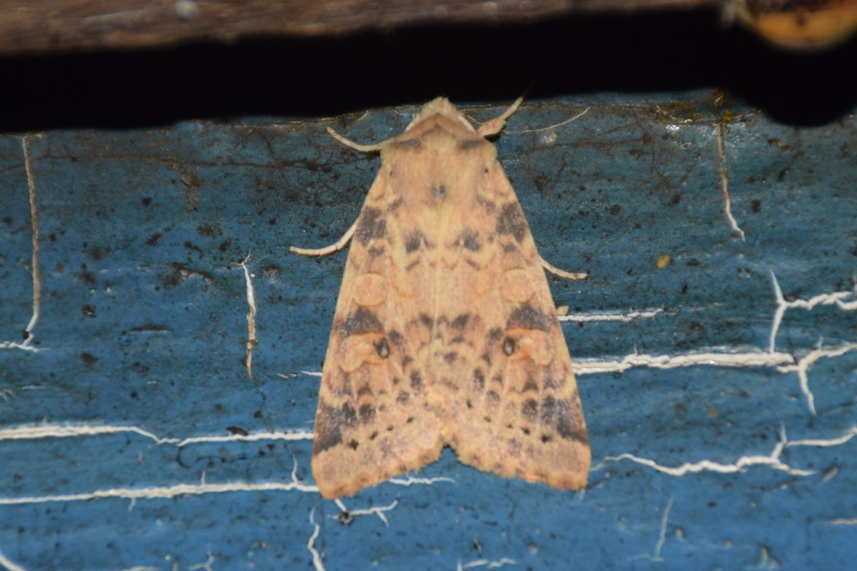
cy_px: 286
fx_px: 4997
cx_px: 428
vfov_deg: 6.5
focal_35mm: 210
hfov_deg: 9.8
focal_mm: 140
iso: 320
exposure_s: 1/60
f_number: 5.6
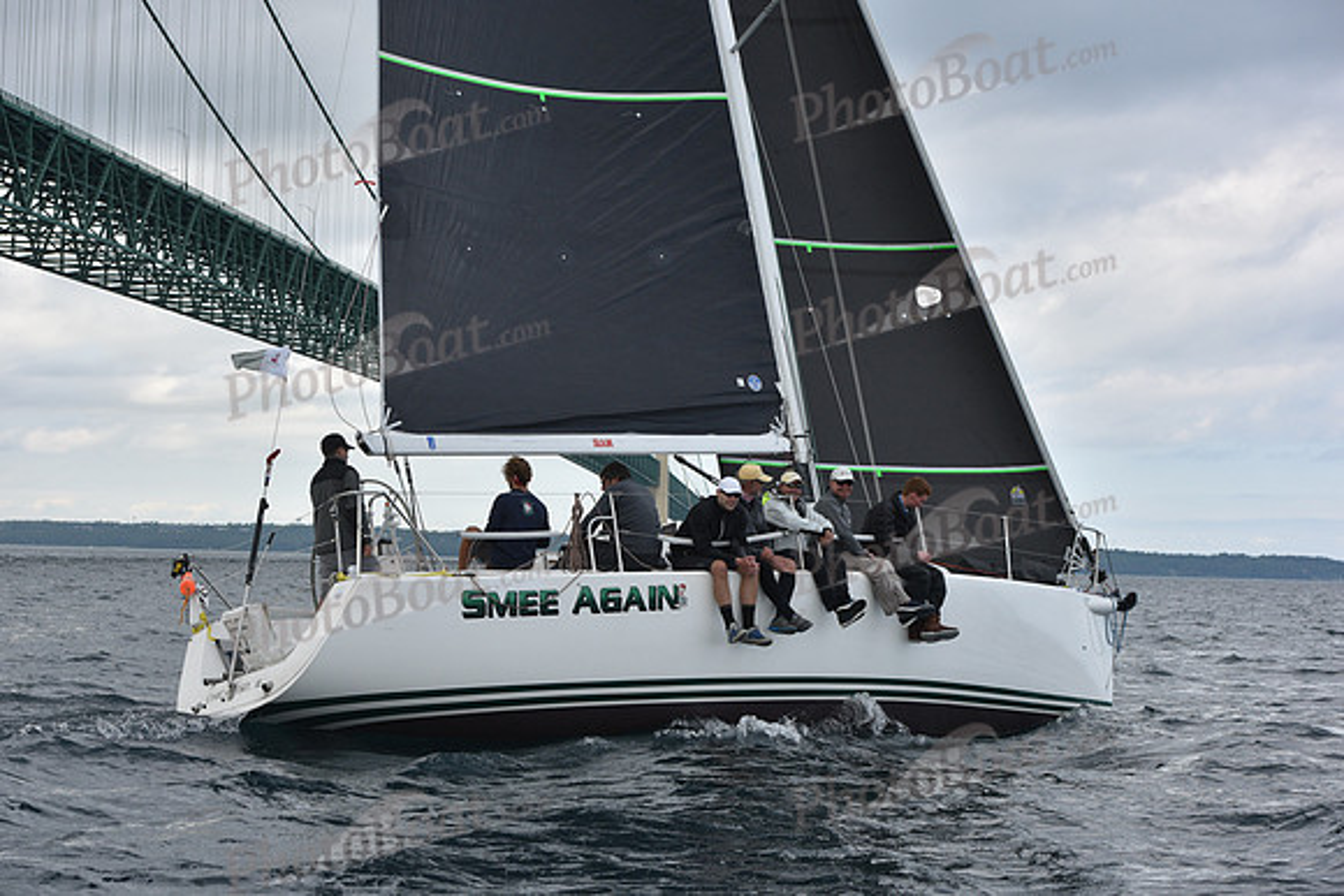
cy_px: 448
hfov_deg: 28.8
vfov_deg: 19.5
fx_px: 2614
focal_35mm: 70
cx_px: 672
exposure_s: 1/800
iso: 400
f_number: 7.1
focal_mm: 70
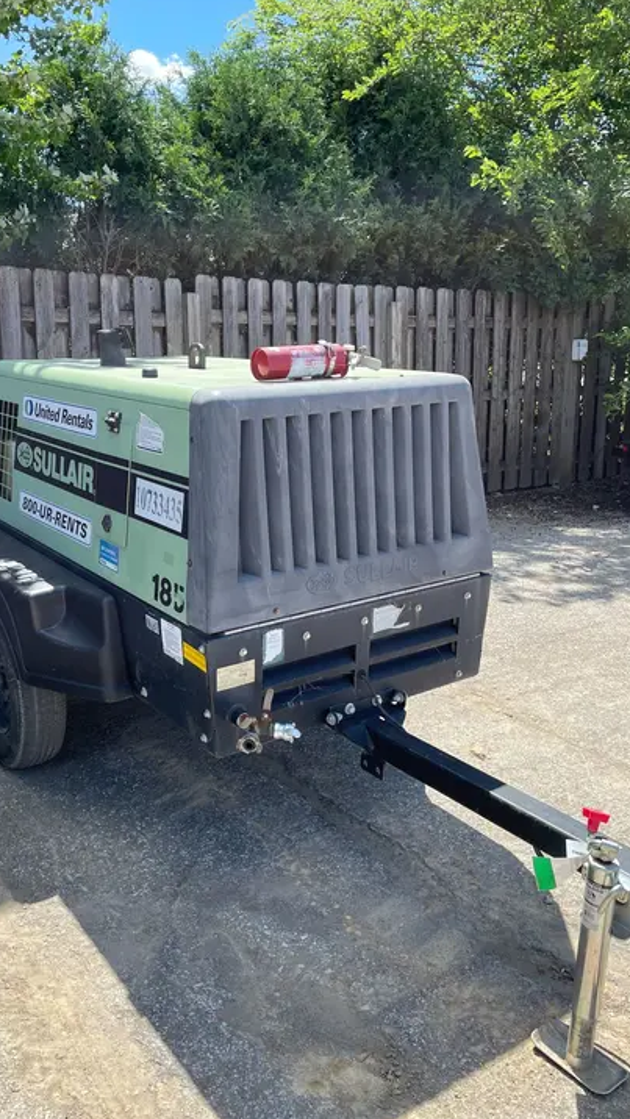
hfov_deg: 39.8
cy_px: 562
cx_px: 222
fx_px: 861
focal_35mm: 29
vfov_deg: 66.1
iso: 32
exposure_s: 1/903
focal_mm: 4.2
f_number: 1.6
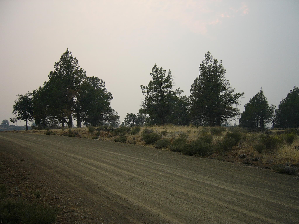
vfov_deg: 40.7
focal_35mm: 35
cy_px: 112
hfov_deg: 52.6
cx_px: 150
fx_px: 302
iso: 50
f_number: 2.8
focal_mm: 5.8
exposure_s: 1/400
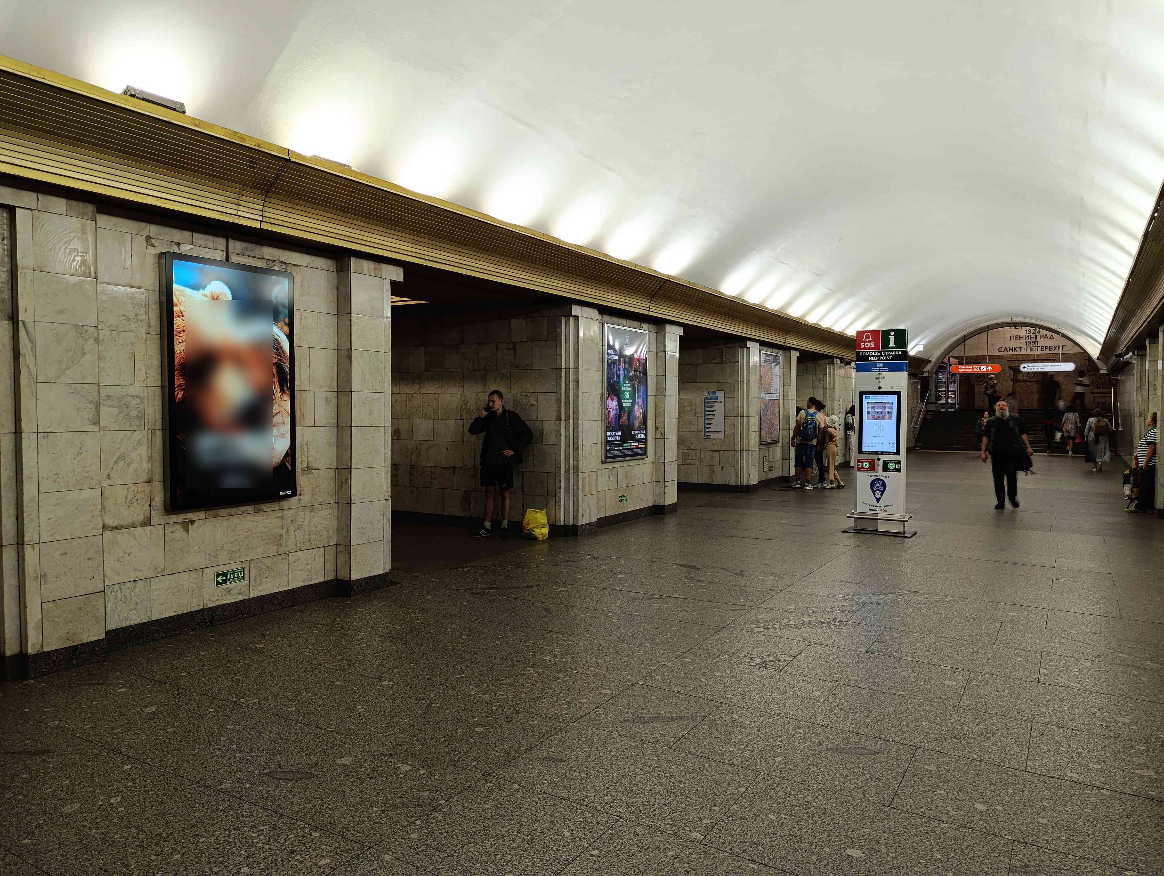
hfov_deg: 73.8
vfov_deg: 59.0
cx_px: 582
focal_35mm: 23
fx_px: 774
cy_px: 438
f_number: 1.6
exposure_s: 1/100
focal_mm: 6.14
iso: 200
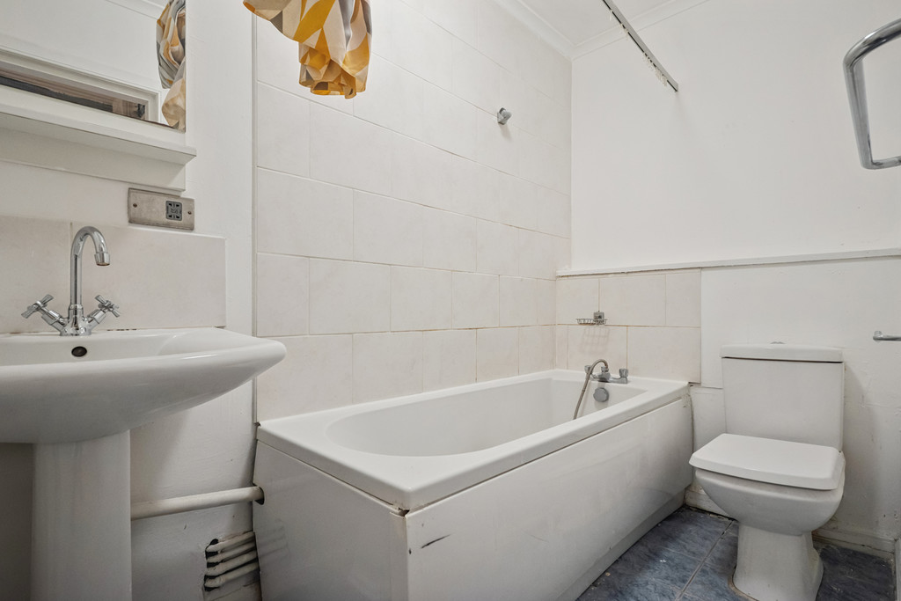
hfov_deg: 95.0
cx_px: 450
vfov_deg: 72.1
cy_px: 300
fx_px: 413
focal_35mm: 16
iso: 500
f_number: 6.3
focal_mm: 11
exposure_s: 1/25
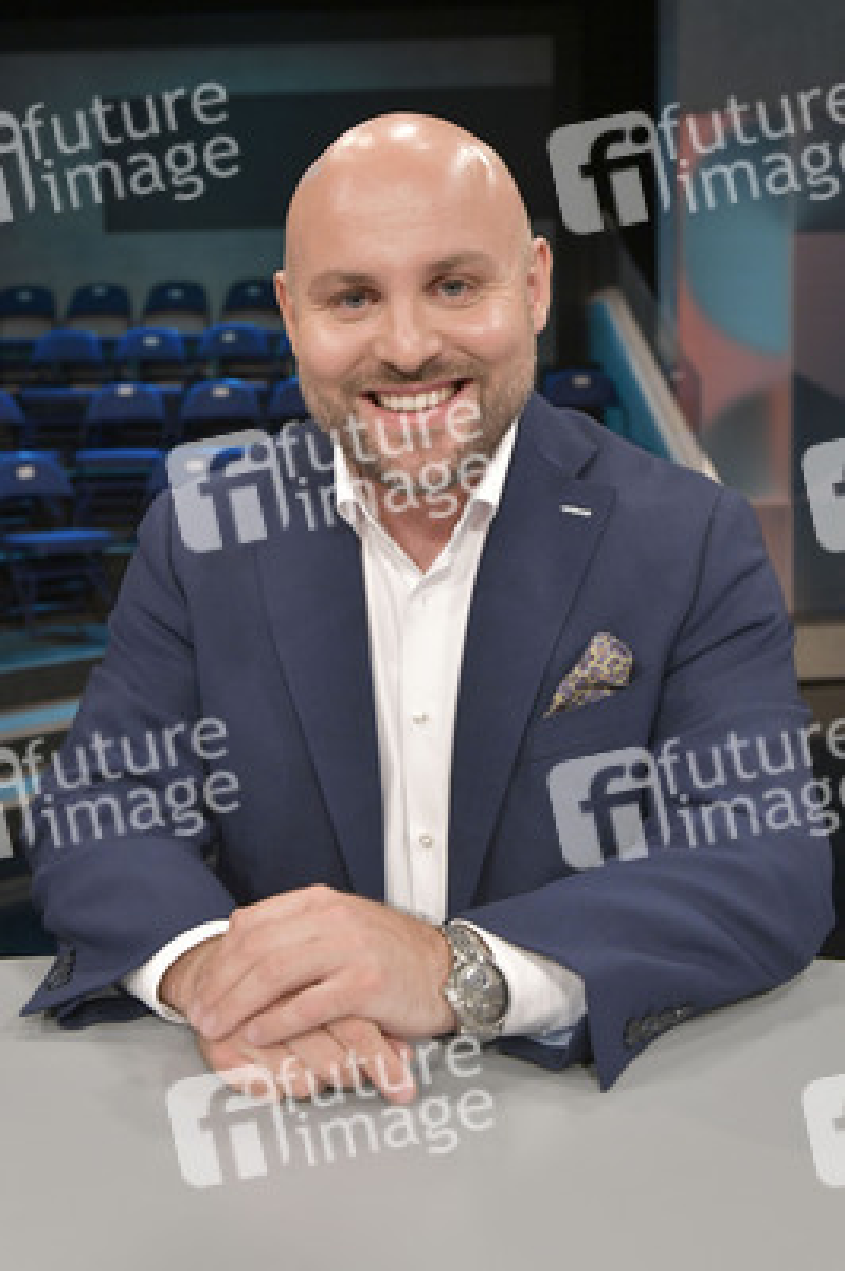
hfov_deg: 36.8
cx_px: 422
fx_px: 1270
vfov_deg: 53.2
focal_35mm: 36
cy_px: 636
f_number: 5.6
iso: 2500
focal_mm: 36
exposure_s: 1/200
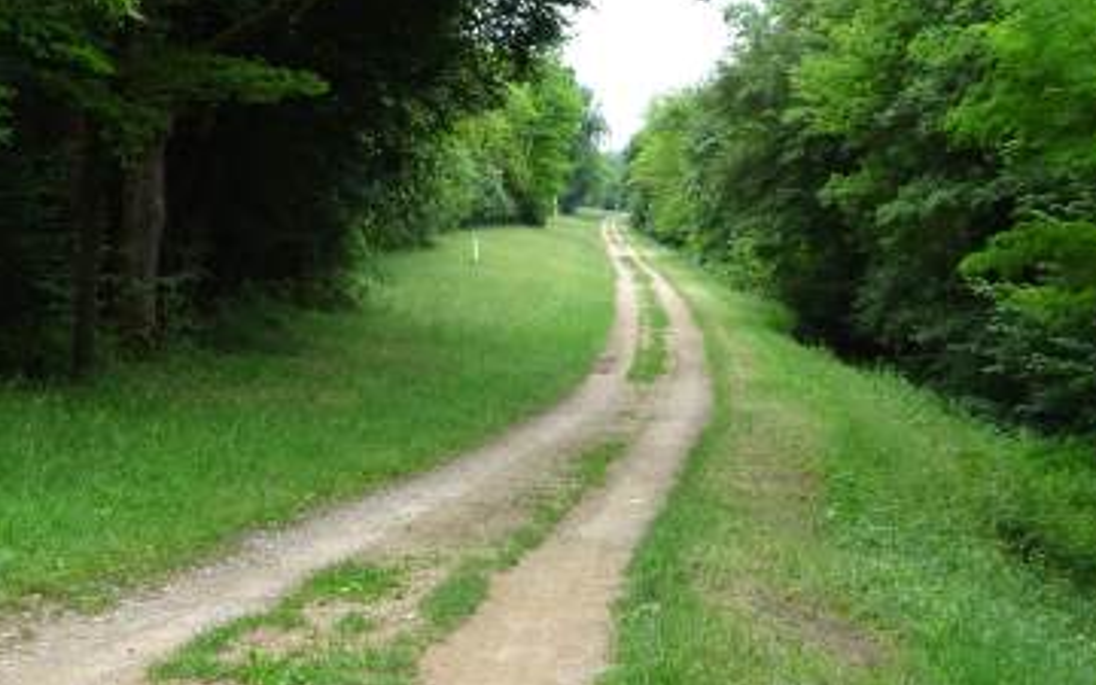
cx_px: 362
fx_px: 2180
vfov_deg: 17.8
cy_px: 460
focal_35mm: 73
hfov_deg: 28.0
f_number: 4
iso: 80
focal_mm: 5.26
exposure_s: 1/160
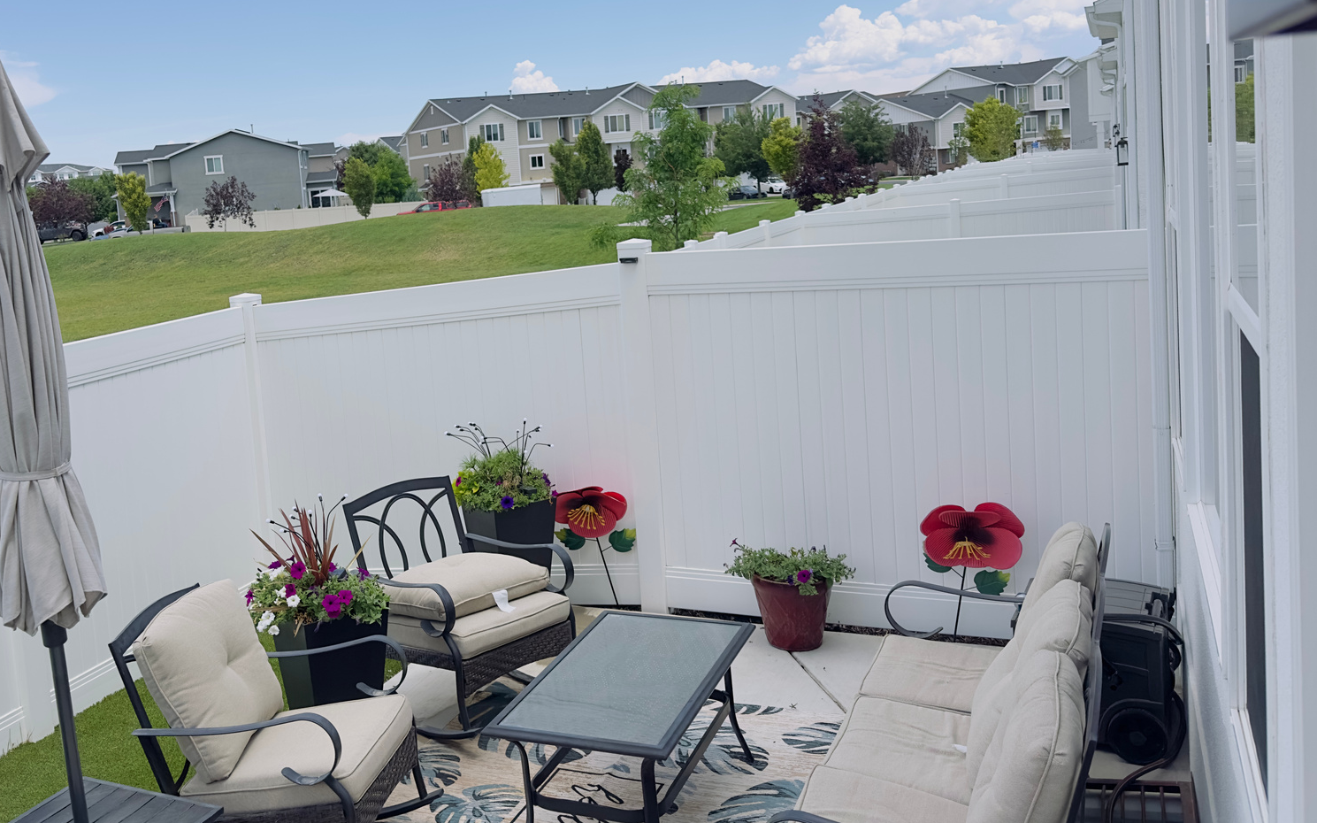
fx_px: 1256
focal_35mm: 35
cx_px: 469
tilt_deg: -5.0
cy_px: 302
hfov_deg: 54.5
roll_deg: +4.9
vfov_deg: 36.0
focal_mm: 6.86
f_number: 1.78
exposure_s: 1/6849
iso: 100
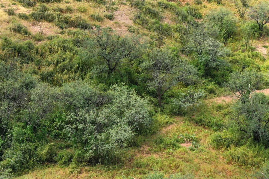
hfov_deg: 27.9
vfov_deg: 20.0
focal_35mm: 67
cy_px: 21
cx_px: -12
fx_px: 501
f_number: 8
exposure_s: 1/320
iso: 100
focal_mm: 10.26
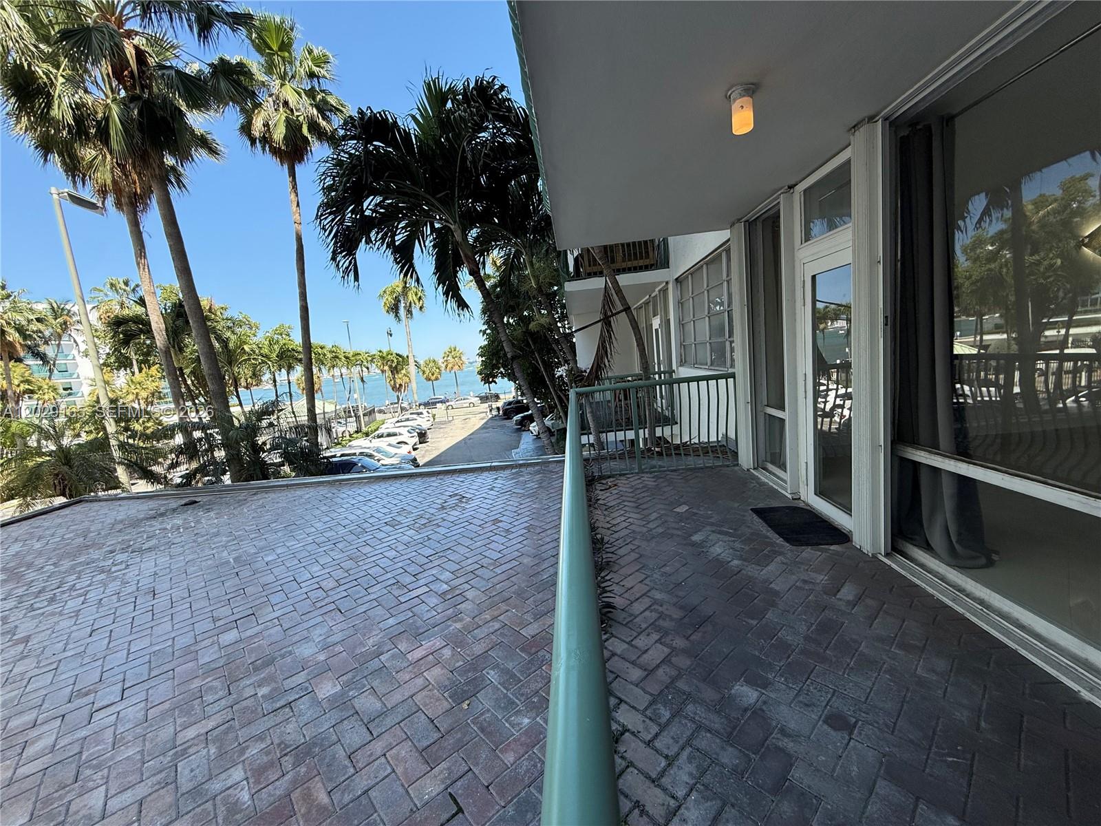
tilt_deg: -6.6
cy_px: 413
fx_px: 445
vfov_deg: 85.7
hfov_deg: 102.1
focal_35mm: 14
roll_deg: +5.1
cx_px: 550
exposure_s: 1/914
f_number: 2.2
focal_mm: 2.22
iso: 50
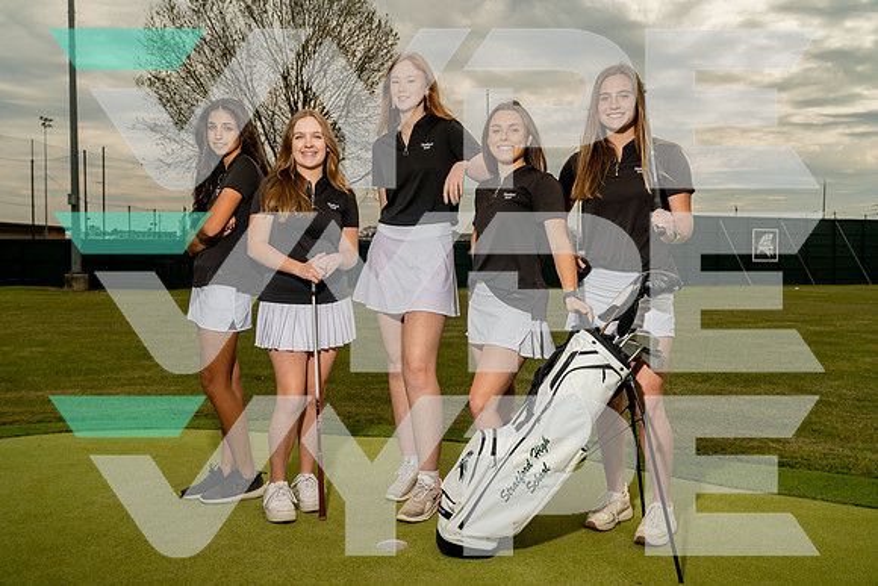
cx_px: 439
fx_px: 781
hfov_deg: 58.7
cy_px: 293
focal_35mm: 32
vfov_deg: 41.1
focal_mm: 32
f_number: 8
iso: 250
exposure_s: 1/250
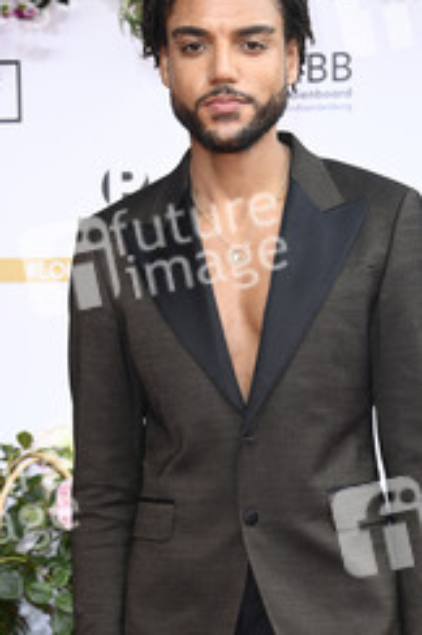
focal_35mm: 151
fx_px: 2662
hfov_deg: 9.1
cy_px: 385
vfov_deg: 13.6
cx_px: 229
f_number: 5.6
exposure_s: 1/250
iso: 640
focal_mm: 92
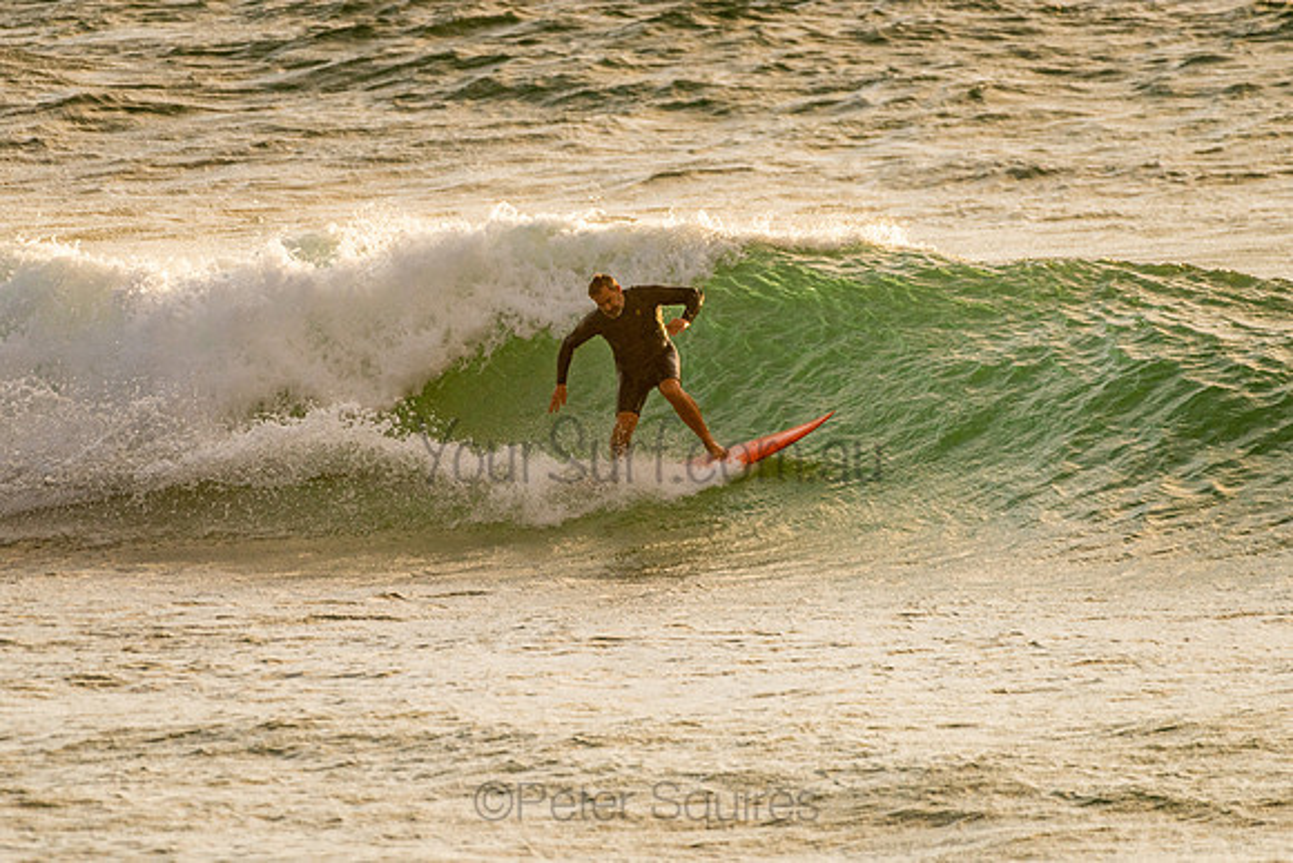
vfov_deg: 2.2
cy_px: 411
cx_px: 586
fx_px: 22020
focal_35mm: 613
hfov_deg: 3.4
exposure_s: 1/500
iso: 320
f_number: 5.6
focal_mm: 500
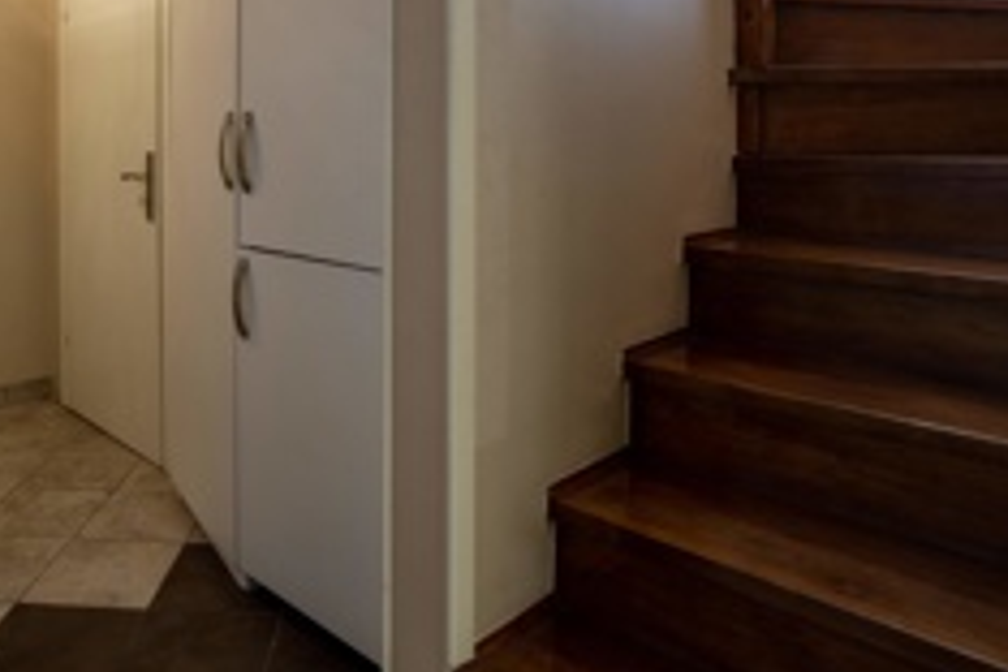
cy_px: 146
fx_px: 756
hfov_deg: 66.6
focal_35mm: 27
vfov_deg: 45.8
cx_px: 396
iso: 100
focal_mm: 10
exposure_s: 1
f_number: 11
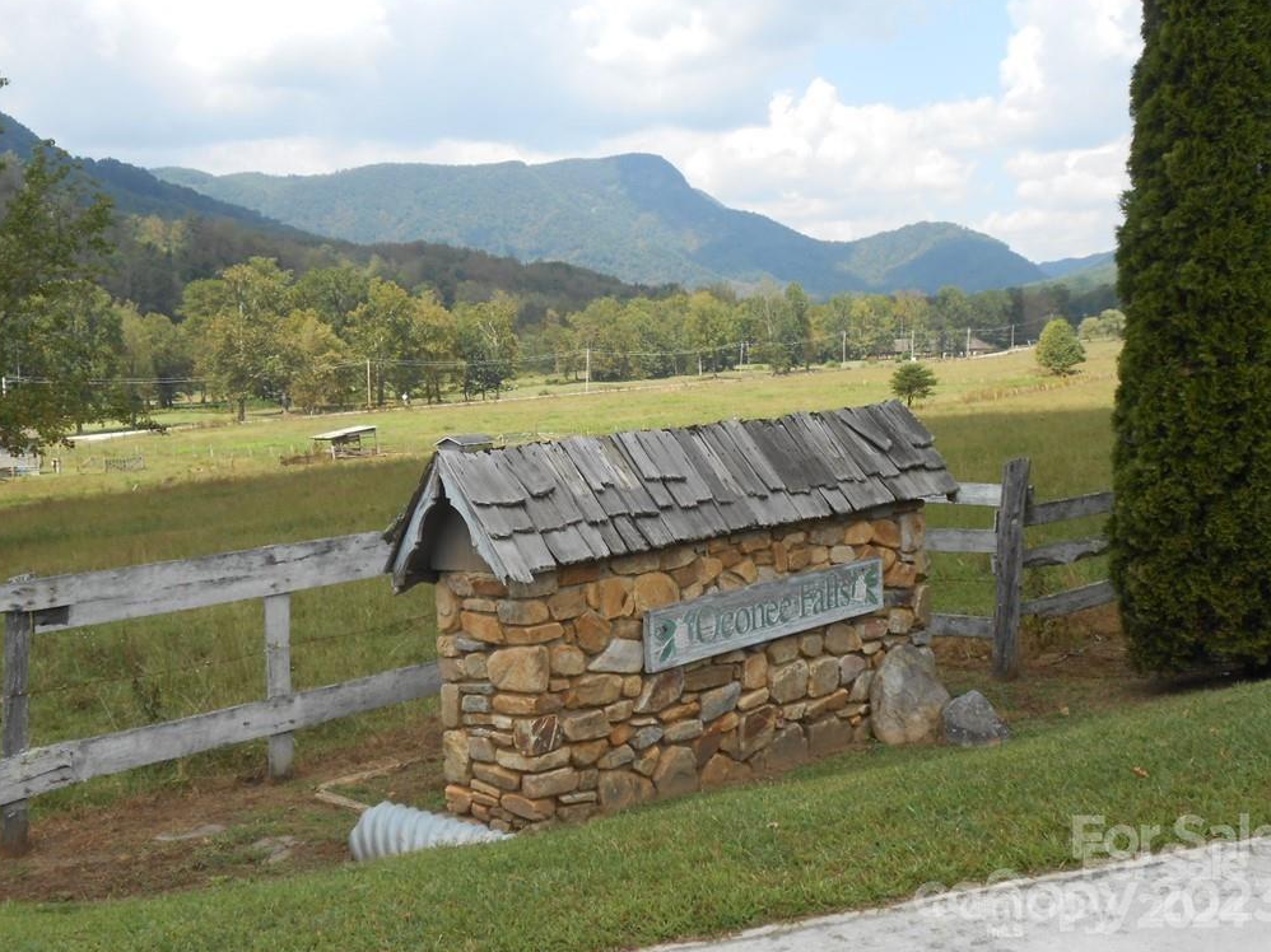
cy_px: 473
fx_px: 1432
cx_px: 641
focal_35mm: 39
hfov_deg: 47.9
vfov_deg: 36.8
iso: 80
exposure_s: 1/320
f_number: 4.2
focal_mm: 6.8
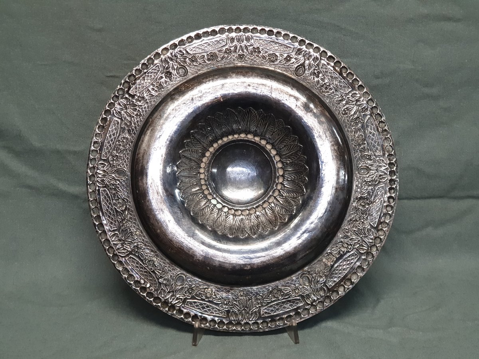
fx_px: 720
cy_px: 180
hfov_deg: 36.8
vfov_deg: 28.0
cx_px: 240
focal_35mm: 52
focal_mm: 6
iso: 200
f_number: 2.4
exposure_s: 1/33
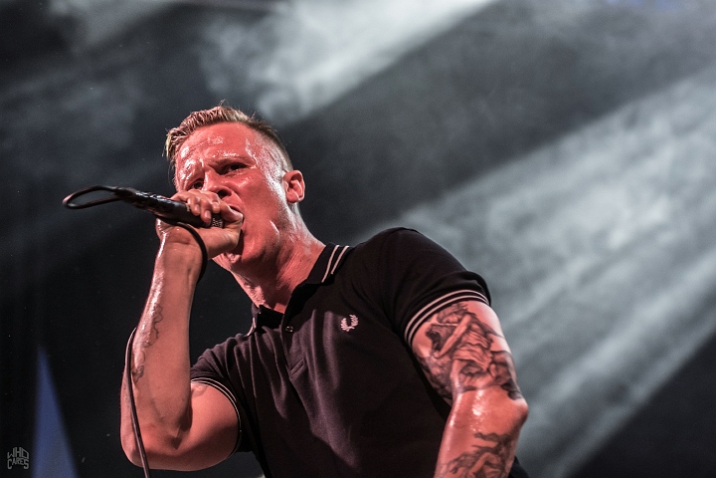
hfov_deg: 19.5
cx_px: 358
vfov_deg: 13.0
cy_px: 239
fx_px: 2088
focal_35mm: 105
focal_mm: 70
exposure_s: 1/100
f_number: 2.8
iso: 1250
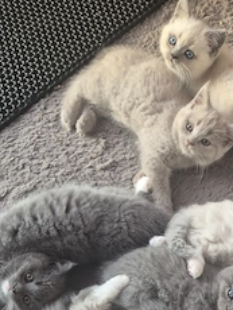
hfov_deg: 35.4
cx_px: 170
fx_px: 358
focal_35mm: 40
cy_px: 249
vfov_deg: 44.4
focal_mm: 5.4
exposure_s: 1/100
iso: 160
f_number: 1.8
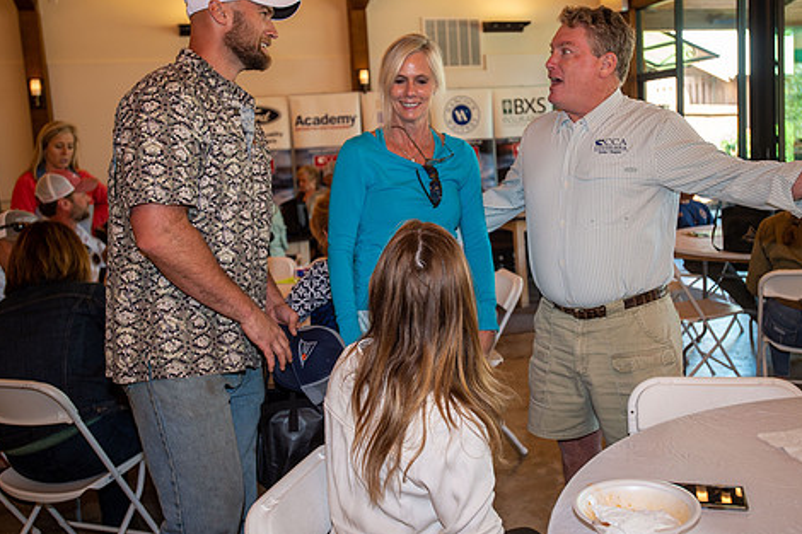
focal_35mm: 37
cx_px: 445
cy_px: 234
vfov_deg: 35.9
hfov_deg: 51.8
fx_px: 824
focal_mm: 30
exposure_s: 1/125
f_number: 3.5
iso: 720
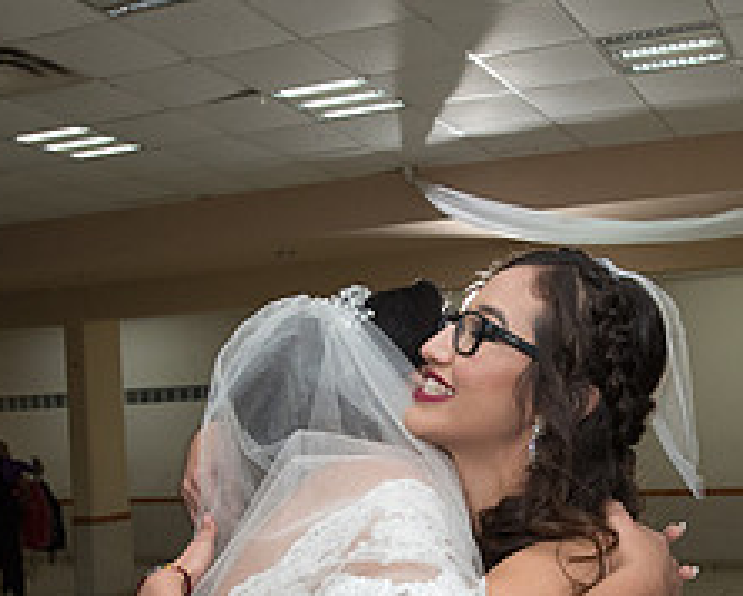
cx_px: 492
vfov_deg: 30.1
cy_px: 484
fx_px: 1078
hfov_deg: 37.6
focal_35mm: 49
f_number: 4.5
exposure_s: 1/100
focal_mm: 20
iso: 1600
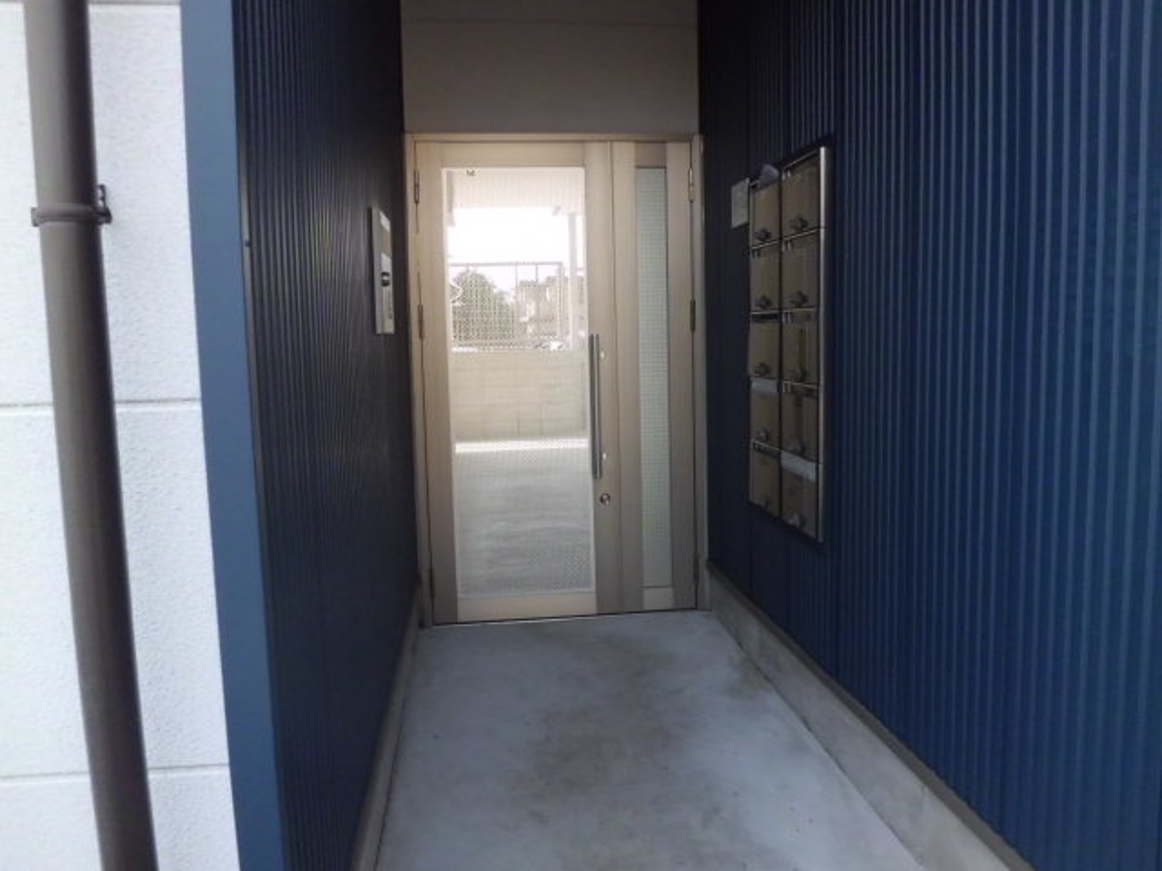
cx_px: 581
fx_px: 873
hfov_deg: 67.3
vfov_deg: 53.1
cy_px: 436
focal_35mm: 26
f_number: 2.8
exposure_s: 1/250
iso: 100
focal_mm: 4.7
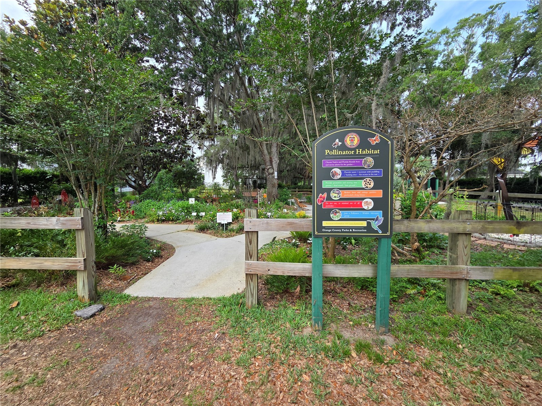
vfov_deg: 89.9
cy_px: 203
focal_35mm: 13
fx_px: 204
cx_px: 271
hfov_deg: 106.2
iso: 50
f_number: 2.2
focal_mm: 2.2
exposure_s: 1/463
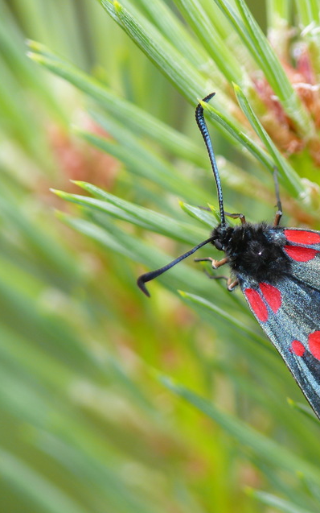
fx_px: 4020
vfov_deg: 7.3
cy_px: 256
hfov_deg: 4.6
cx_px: 276
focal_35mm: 288
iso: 100
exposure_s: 1/100
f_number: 3.6
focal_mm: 42.9
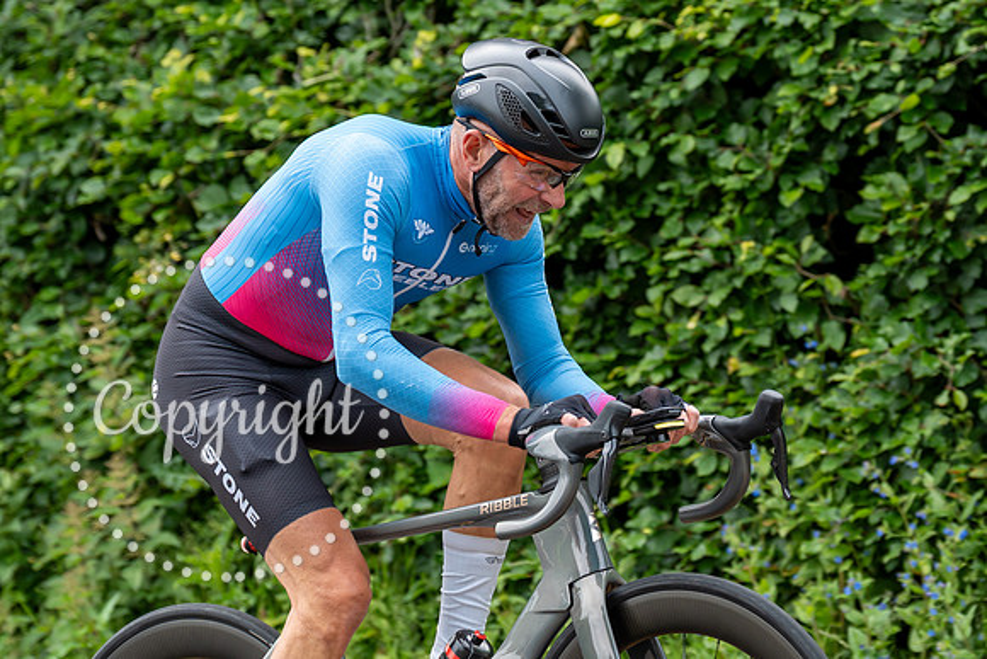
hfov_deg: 11.0
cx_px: 635
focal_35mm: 187
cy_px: 409
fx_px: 5140
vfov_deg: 7.3
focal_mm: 106
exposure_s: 1/1000
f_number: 3.5
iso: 500
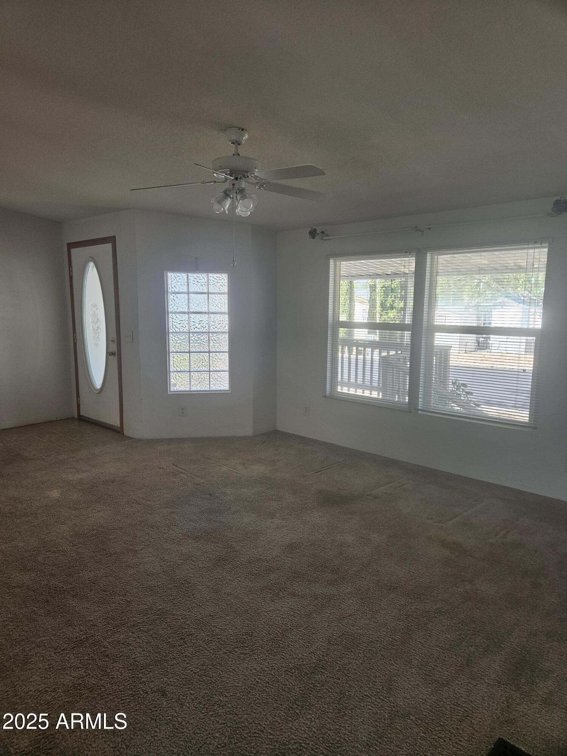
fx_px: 502
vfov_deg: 73.9
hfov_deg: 58.9
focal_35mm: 23
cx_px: 284
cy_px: 378
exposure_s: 1/120
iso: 50
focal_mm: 5.4
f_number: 1.8
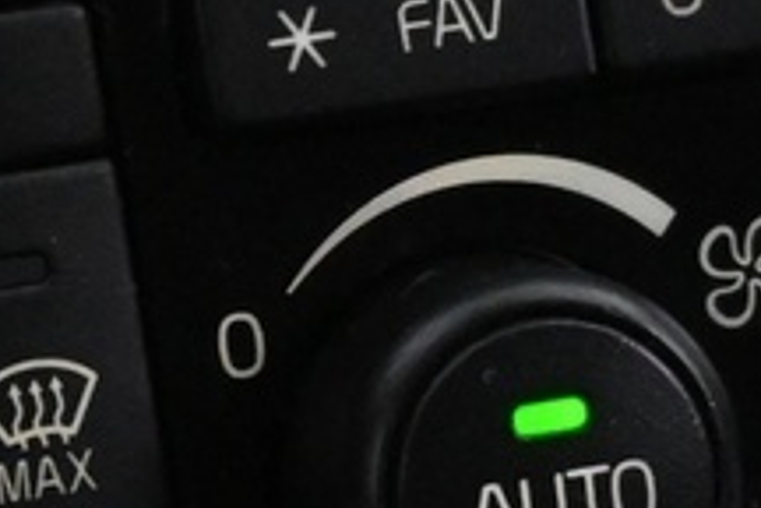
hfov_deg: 5.6
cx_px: 648
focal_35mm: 371
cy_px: 466
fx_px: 7837
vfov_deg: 3.7
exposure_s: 1/50
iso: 4500
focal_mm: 33
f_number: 5
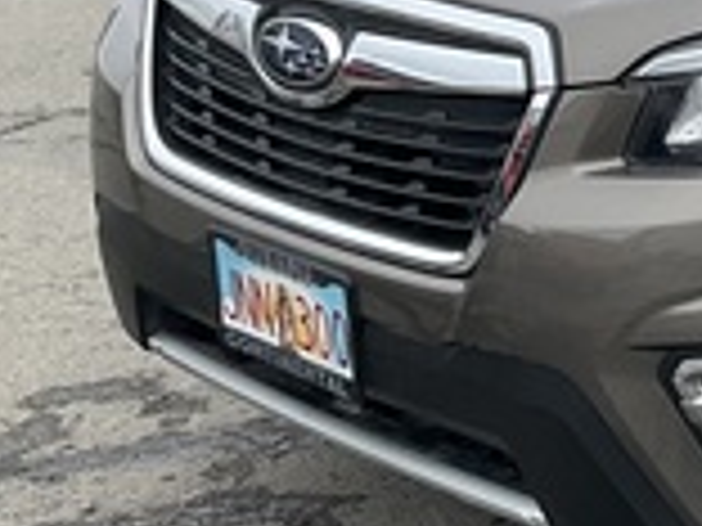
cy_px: 4
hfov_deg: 14.9
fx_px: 2413
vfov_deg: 12.3
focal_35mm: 119
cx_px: 1170
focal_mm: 3
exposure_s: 1/412
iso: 25
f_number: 1.8
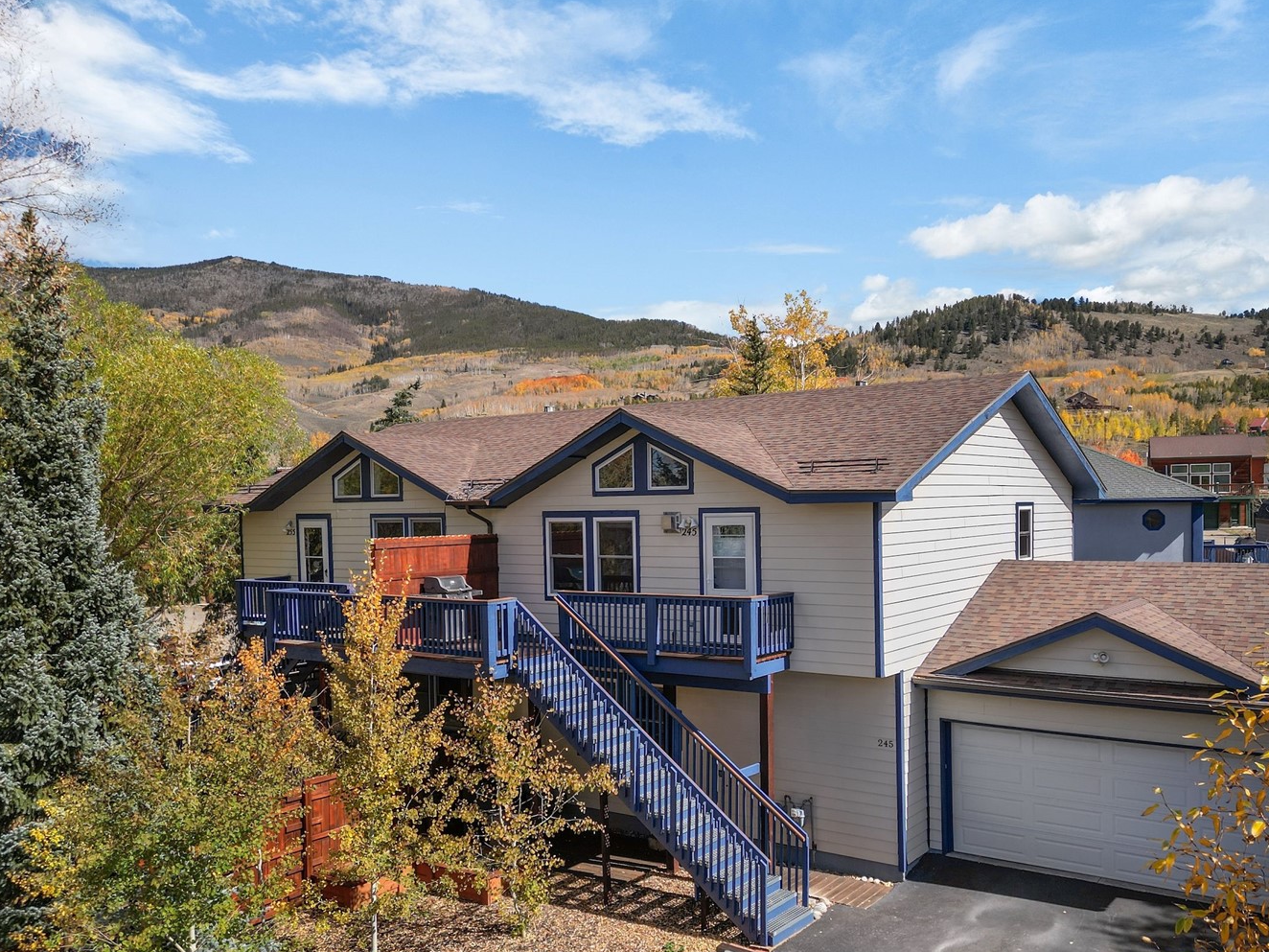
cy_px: 554
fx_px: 1063
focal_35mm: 29
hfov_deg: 61.2
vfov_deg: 48.0
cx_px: 748
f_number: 1.7
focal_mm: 6.72
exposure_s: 1/2500
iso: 100
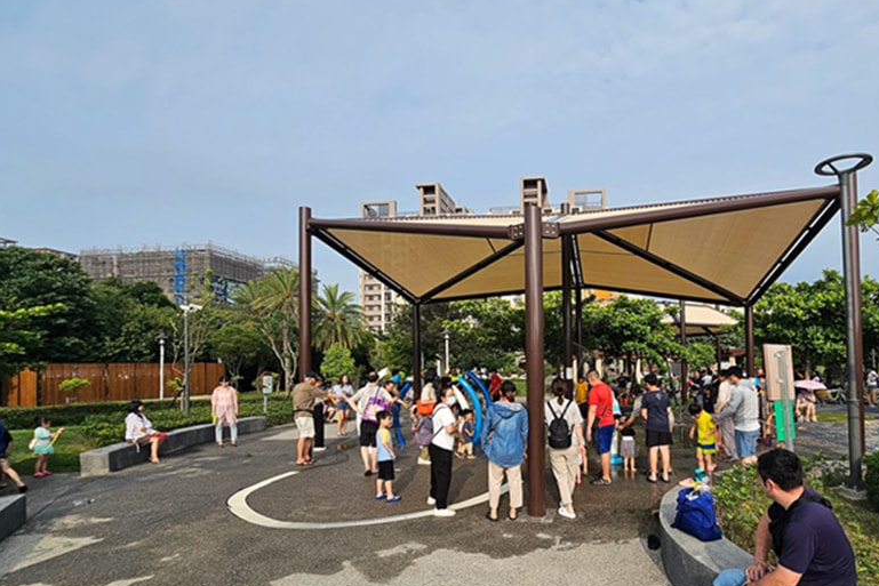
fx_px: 440
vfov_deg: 66.7
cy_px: 354
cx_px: 529
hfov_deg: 88.8
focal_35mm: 18
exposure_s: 1/2544
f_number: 2.2
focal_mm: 2.2
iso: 50
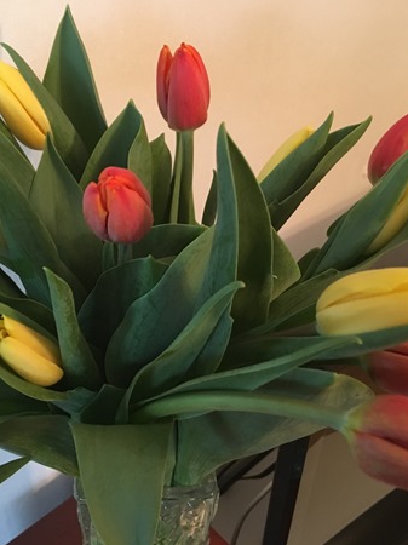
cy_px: 272
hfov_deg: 36.7
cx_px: 171
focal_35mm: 39
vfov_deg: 47.9
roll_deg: -1.3
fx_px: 613
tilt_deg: -41.1
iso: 400
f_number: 2.2
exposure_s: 1/17
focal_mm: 4.15
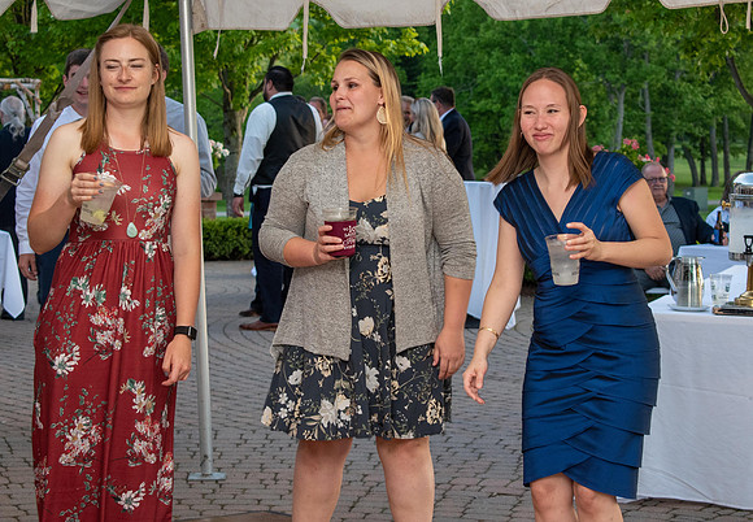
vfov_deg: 14.9
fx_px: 1997
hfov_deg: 21.4
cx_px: 365
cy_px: 215
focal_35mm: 94
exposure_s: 1/80
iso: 800
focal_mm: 52
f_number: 5.6
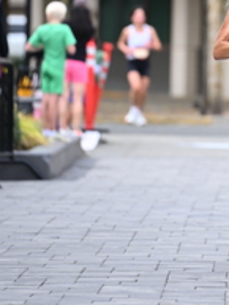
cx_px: 253
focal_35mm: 549
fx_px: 4837
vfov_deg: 3.6
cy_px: 6
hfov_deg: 2.7
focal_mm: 200
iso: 1000
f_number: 2.8
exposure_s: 1/1600
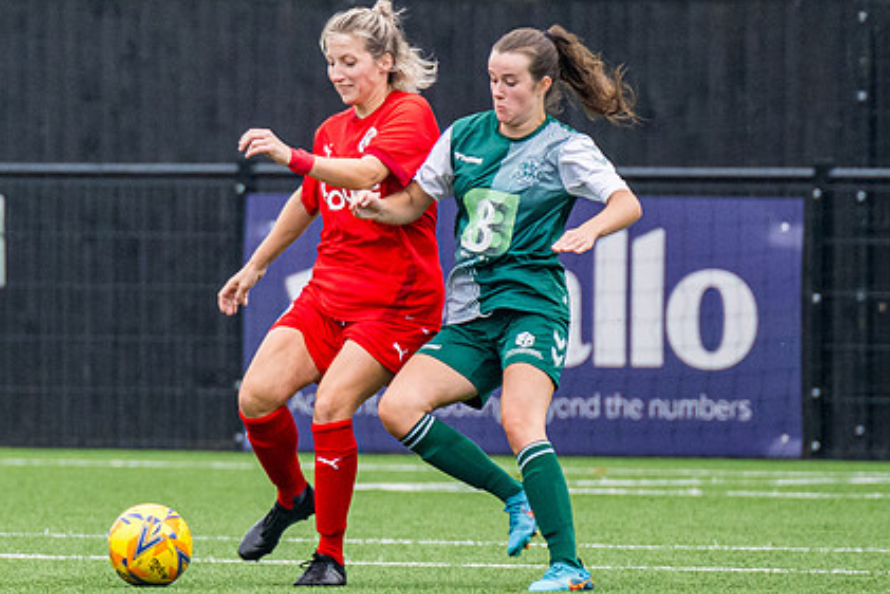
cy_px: 251
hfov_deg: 2.1
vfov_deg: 1.4
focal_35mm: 1005
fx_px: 24853
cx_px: 146
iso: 800
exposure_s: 1/1250
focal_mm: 280
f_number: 4
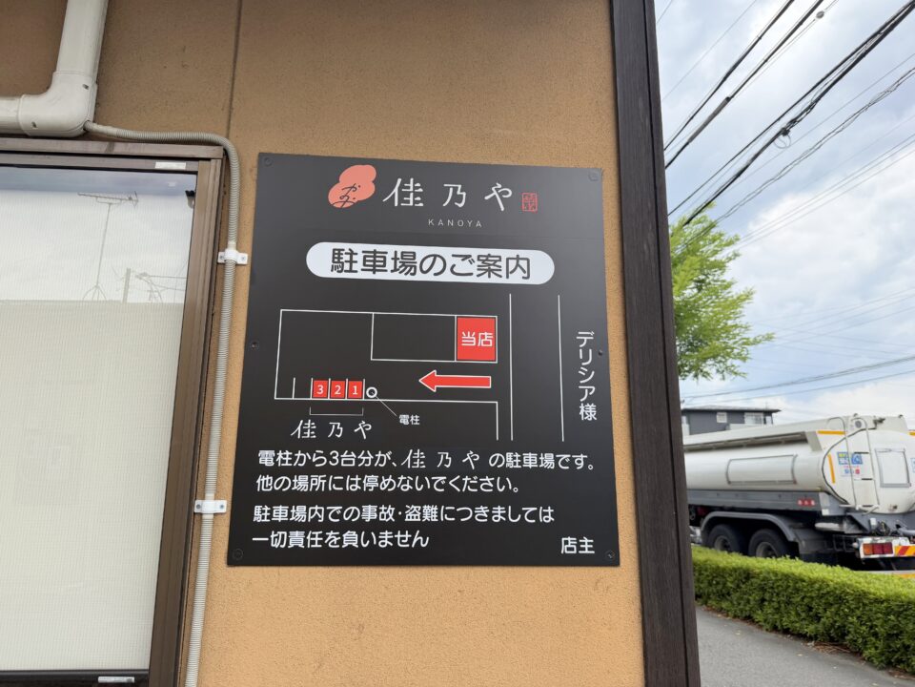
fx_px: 634
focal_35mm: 24
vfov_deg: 56.8
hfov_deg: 71.6
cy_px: 344
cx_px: 458
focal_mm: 6.76
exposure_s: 1/2703
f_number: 1.78
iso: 100
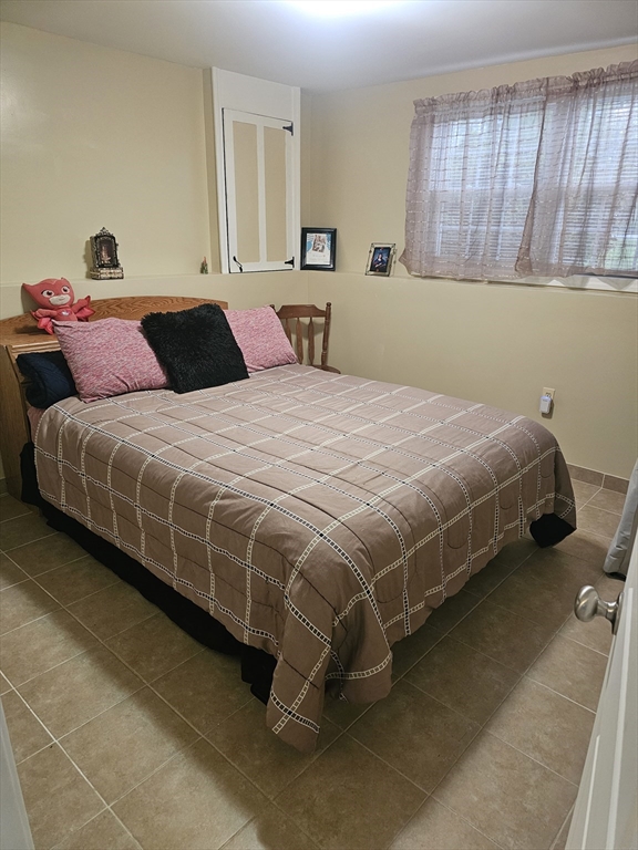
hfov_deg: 58.9
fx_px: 565
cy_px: 425
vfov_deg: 73.9
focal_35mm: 23
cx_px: 319
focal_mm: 6.3
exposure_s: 1/60
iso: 800
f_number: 1.7
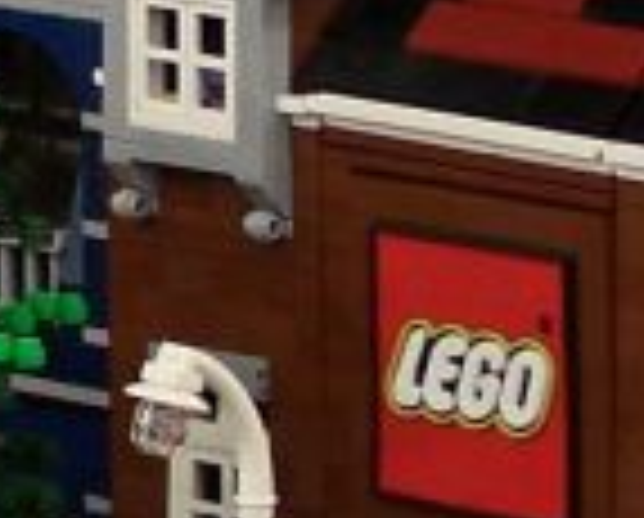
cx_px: -356
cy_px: -5
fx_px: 7850
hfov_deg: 4.7
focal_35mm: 411
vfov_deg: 3.8
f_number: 3.1
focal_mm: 9.8
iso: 80
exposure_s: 1/2
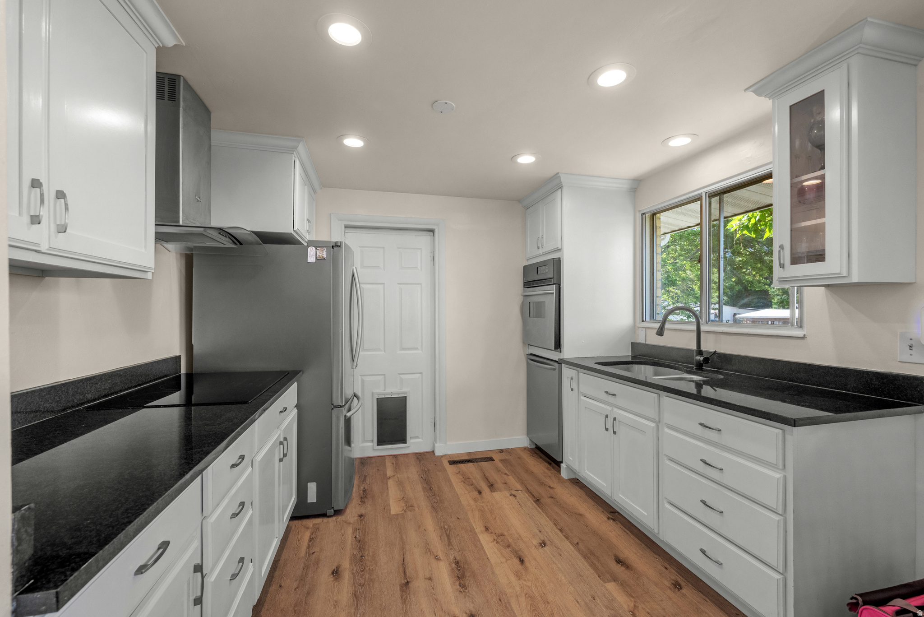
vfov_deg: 77.4
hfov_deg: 100.4
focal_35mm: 15
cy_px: 308
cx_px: 462
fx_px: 385
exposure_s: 1/3
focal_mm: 15
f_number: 8
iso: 500
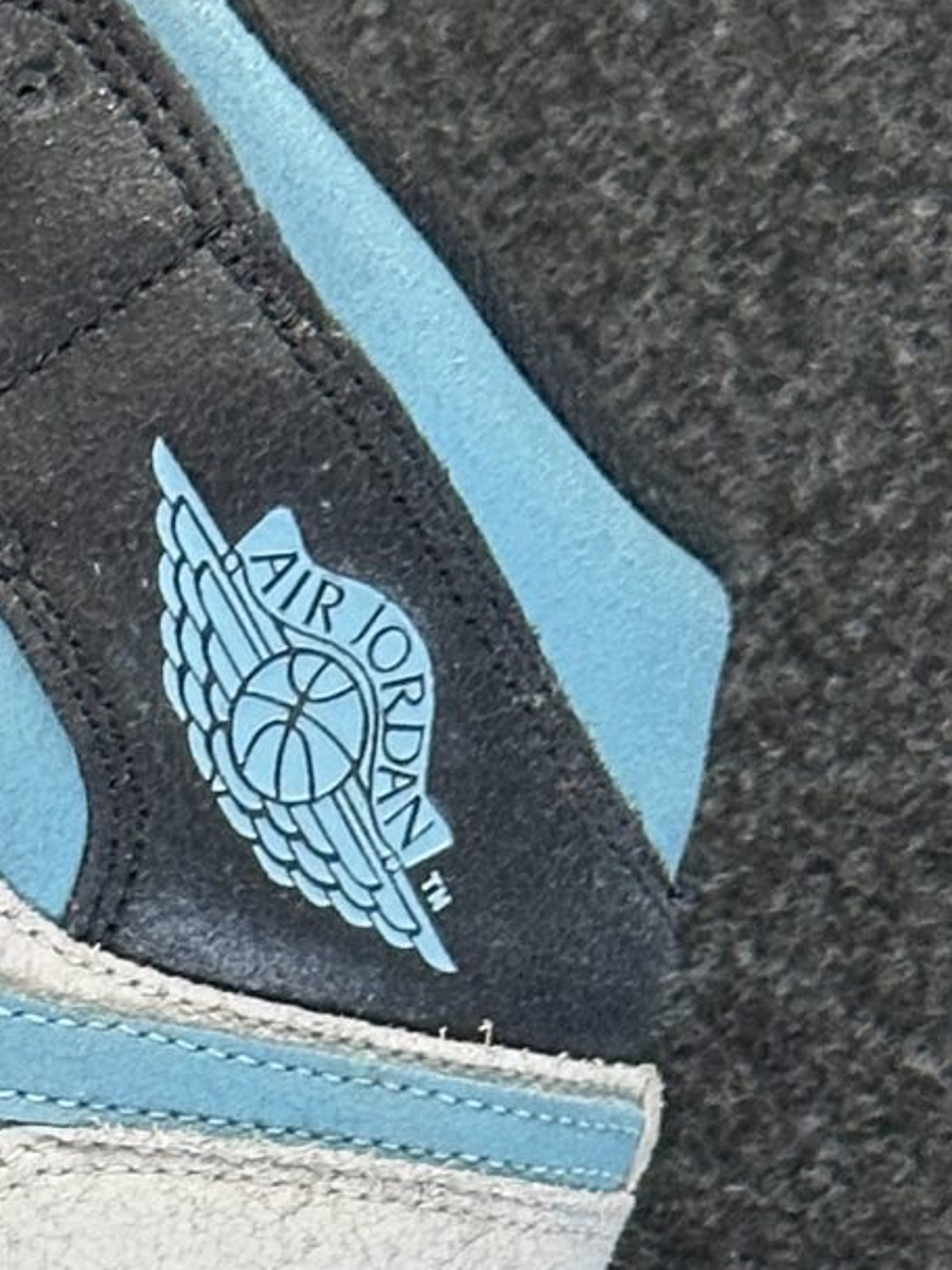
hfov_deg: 7.1
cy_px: 1859
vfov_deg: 9.5
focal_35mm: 202
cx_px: -816
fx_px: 7407
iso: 200
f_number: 1.78
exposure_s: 1/50
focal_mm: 6.86
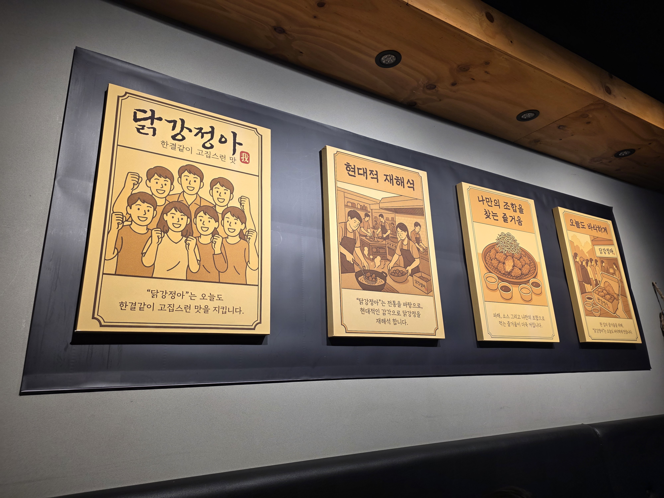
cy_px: 249
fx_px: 441
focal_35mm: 23
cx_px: 332
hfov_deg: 73.9
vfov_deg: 58.9
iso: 64
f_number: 1.7
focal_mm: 6.3
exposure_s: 1/120
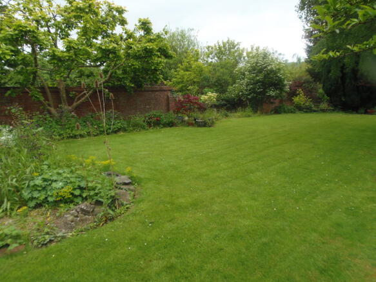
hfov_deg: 71.6
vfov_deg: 56.8
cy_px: 141
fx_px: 261
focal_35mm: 24
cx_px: 188
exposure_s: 1/320
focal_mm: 4.3
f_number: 2.9
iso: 64
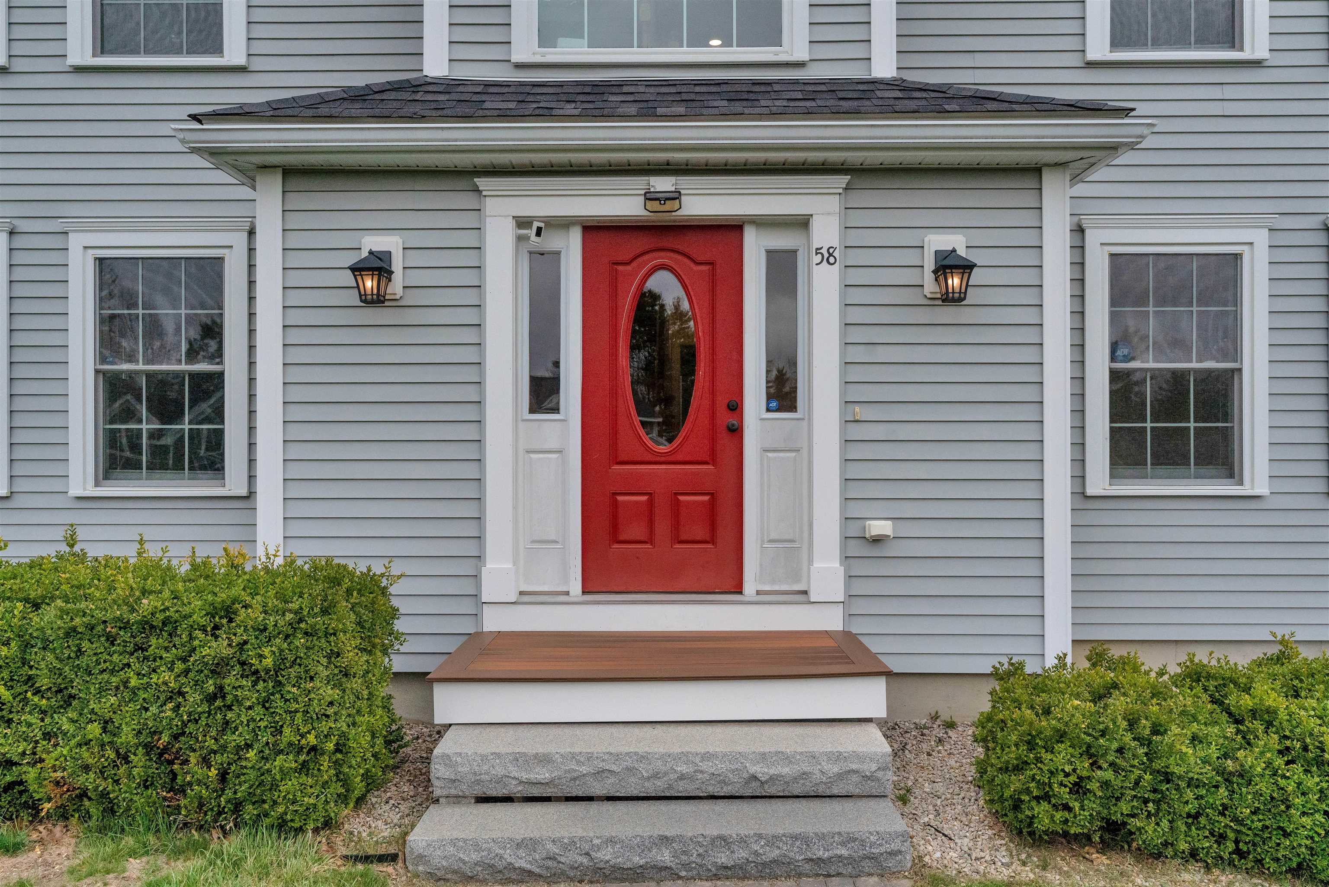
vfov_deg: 51.3
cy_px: 444
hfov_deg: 71.5
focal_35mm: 25
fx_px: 923
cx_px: 664
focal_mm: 25
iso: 800
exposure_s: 1/8000
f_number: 8
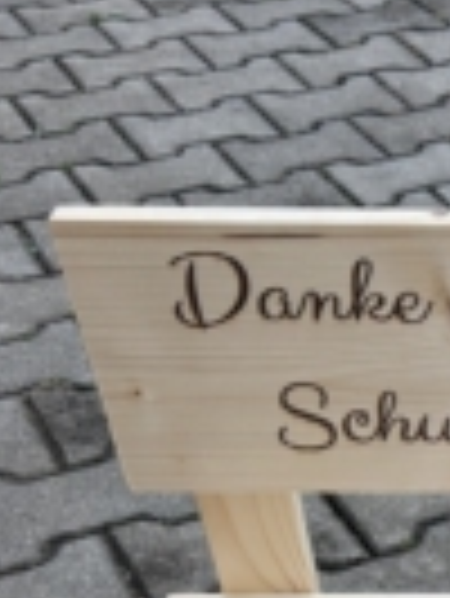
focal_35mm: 78
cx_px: 652
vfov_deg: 22.2
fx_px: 1350
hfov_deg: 17.3
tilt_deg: -48.1
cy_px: 800
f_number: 1.5
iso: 50
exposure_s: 1/2208
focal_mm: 5.7
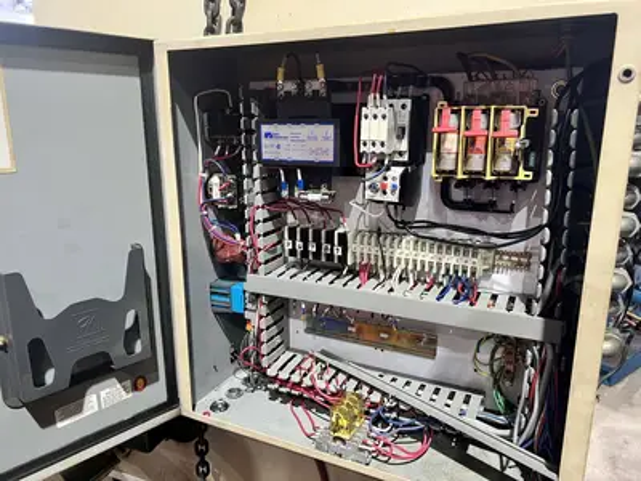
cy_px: 240
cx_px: 320
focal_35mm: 26
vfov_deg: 53.1
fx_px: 481
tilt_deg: -13.5
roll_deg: -0.5
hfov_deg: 67.3
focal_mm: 5.7
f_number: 1.5
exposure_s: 1/60
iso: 250
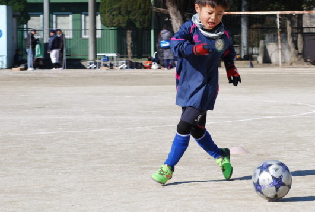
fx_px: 1427
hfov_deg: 12.6
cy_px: 74
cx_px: 224
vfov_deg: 8.5
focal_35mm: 163
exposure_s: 1/250
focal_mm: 75
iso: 180
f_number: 10
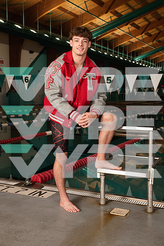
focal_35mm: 48
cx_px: 82
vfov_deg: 41.1
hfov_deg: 28.1
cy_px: 123
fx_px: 328
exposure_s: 1/250
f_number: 7.1
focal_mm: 48
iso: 800
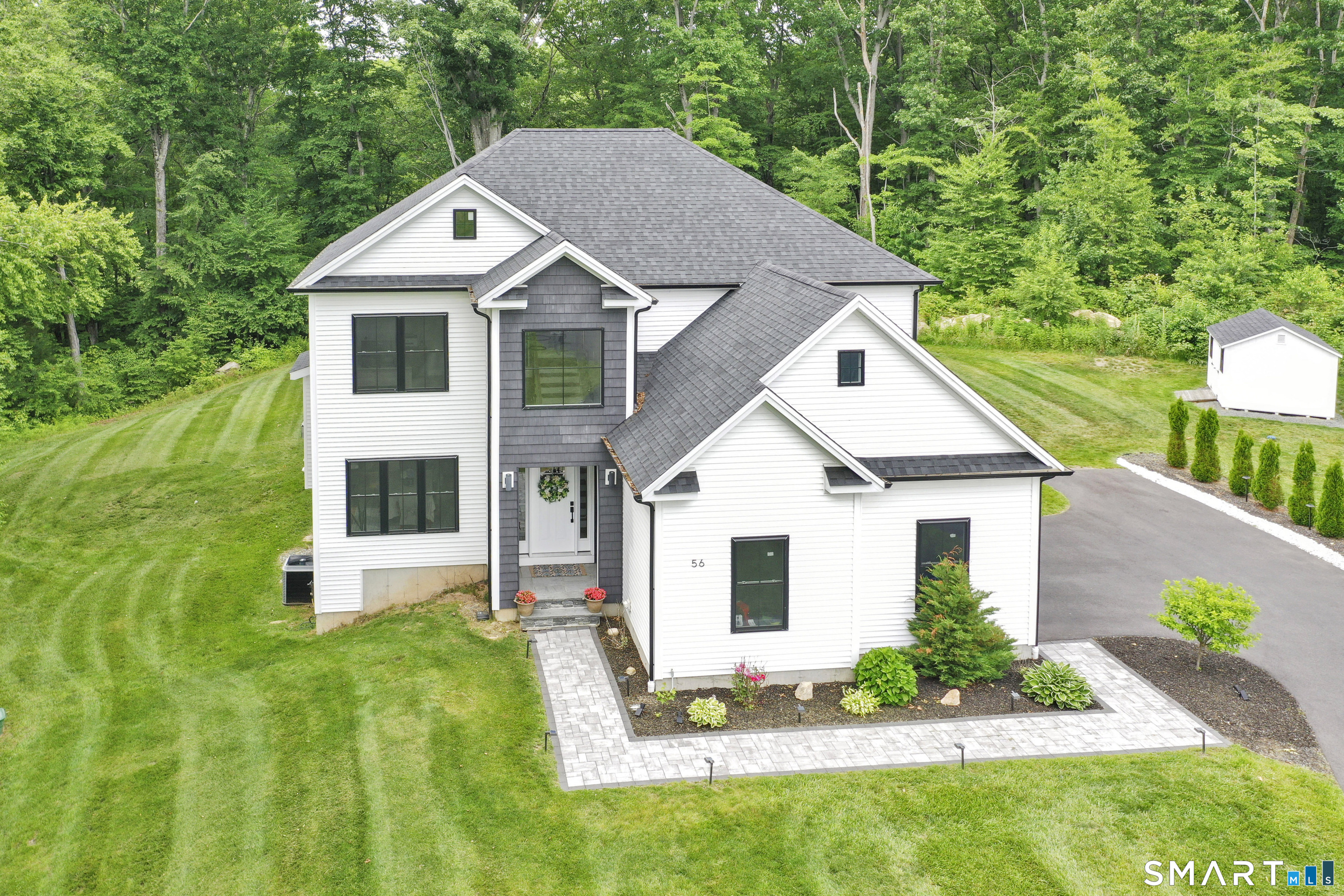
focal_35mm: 28
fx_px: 1045
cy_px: 448
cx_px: 672
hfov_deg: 65.5
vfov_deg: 46.4
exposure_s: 1/160
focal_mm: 10.26
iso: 100
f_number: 4.5
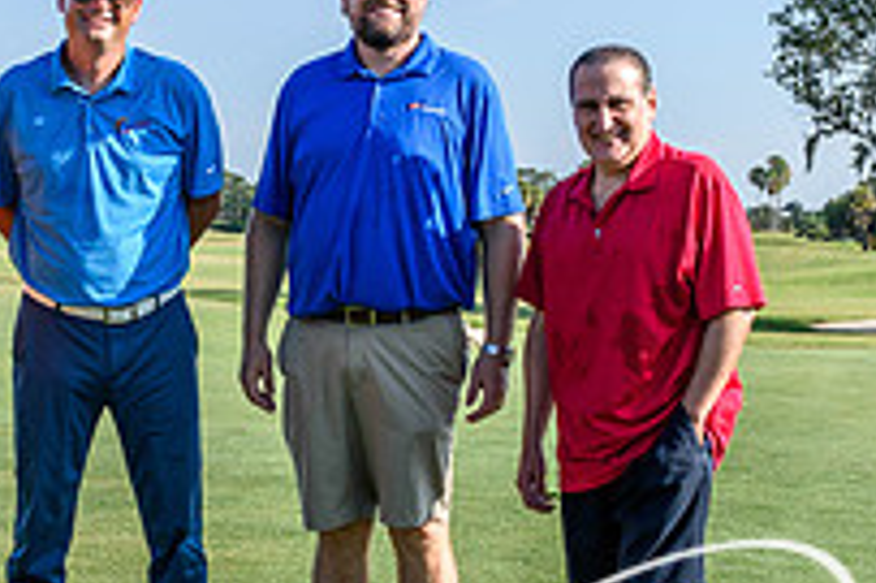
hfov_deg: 19.7
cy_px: 374
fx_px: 2504
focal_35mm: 103
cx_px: 250
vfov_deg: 13.3
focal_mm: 24
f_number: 9
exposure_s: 1/320
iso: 200
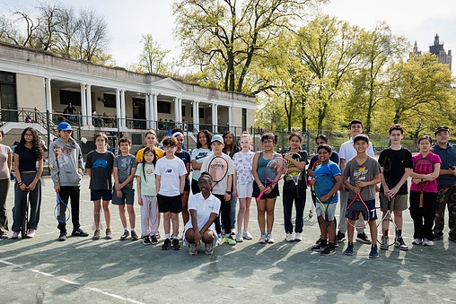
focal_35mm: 31
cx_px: 224
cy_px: 189
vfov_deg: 42.1
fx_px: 393
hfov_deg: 60.3
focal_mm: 24
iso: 100
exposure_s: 1/320
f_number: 4.5
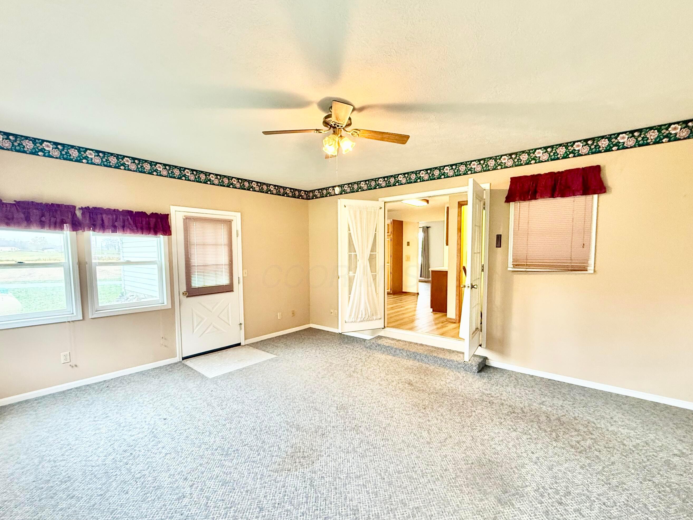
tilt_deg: -4.5
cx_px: 341
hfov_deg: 94.5
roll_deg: +0.0
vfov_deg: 78.0
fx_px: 320
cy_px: 276
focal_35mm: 16
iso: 500
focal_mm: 2.22
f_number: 2.2
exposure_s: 1/60
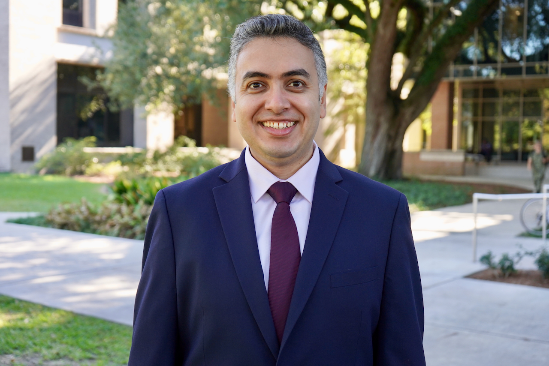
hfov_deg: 39.6
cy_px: 183
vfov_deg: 27.0
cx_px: 274
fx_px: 763
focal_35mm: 50
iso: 800
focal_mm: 50
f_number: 4.5
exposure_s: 1/160
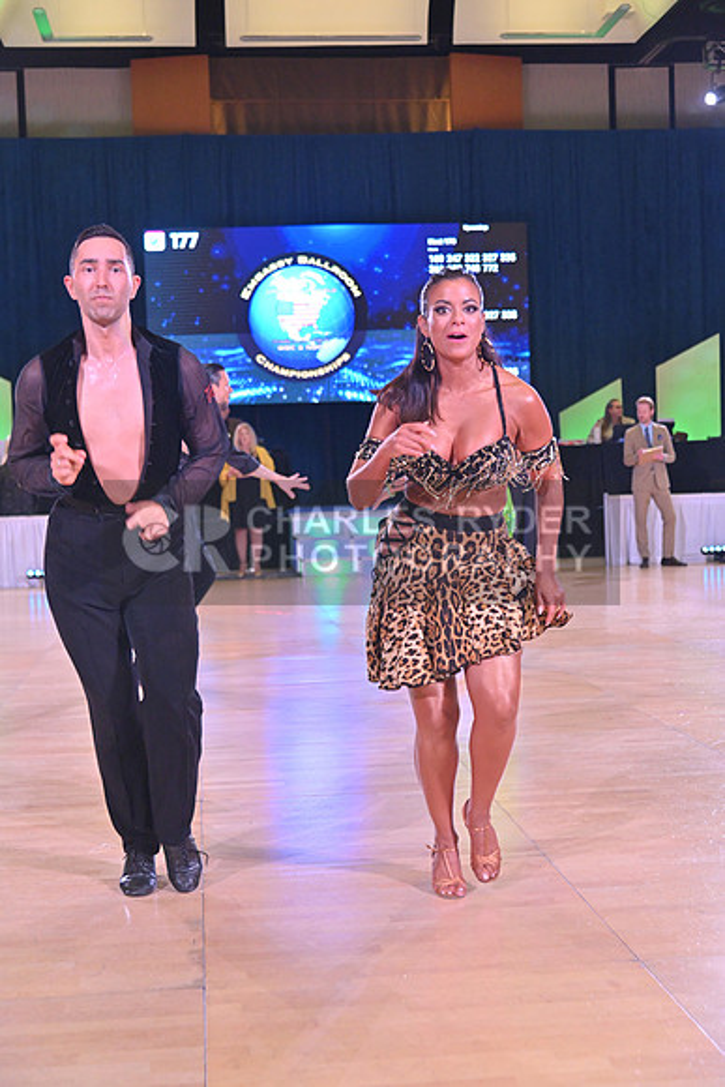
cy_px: 544
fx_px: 1509
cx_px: 362
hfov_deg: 27.0
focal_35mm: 50
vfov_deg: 39.6
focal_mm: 50
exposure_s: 1/400
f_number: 4.5
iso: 2500
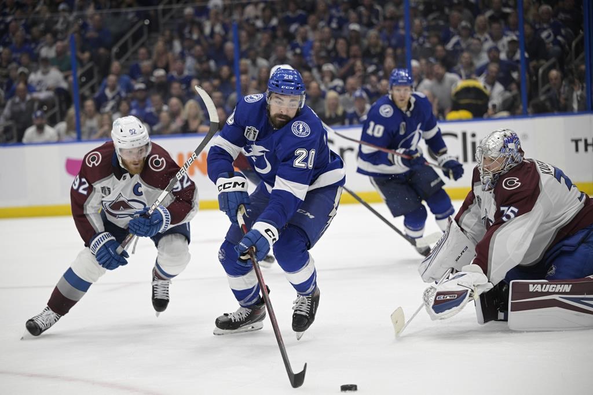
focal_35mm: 115
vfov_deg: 11.9
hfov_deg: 17.8
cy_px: 198
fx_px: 1894
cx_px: 296
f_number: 2.8
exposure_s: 1/2000
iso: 2000
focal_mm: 115
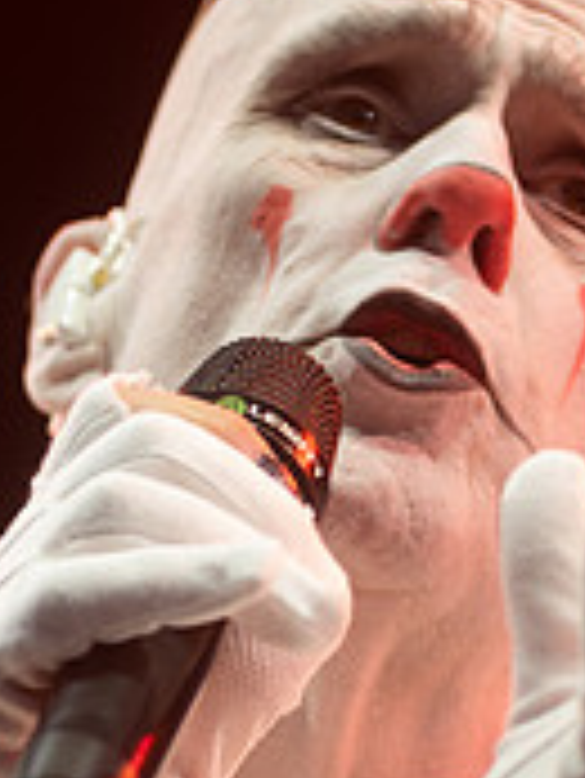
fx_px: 14493
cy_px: 407
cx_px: 297
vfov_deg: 3.1
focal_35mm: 644
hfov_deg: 2.3
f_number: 5
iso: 640
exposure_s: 1/400
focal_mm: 200
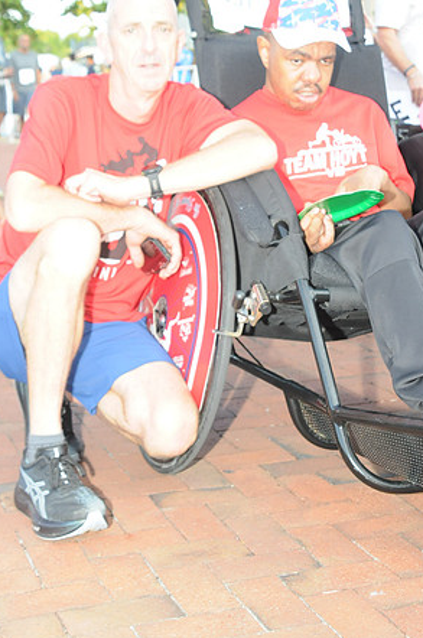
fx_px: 1115
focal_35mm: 63
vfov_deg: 31.9
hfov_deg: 21.5
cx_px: 246
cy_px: 257
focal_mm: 32
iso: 800
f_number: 5.6
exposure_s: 1/250
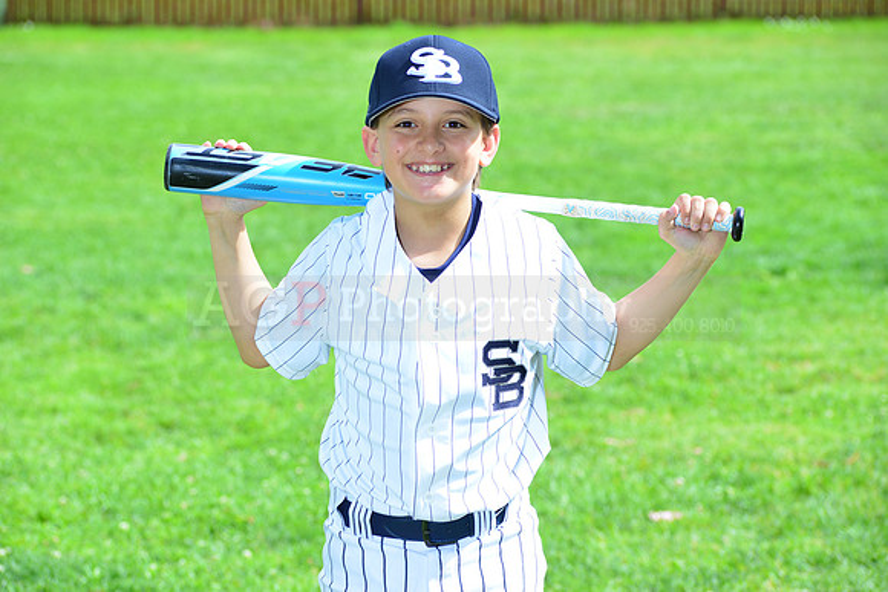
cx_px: 444
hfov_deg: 15.2
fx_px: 3331
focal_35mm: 135
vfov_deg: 10.2
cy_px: 296
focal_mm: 135
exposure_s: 1/200
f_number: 8
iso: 200
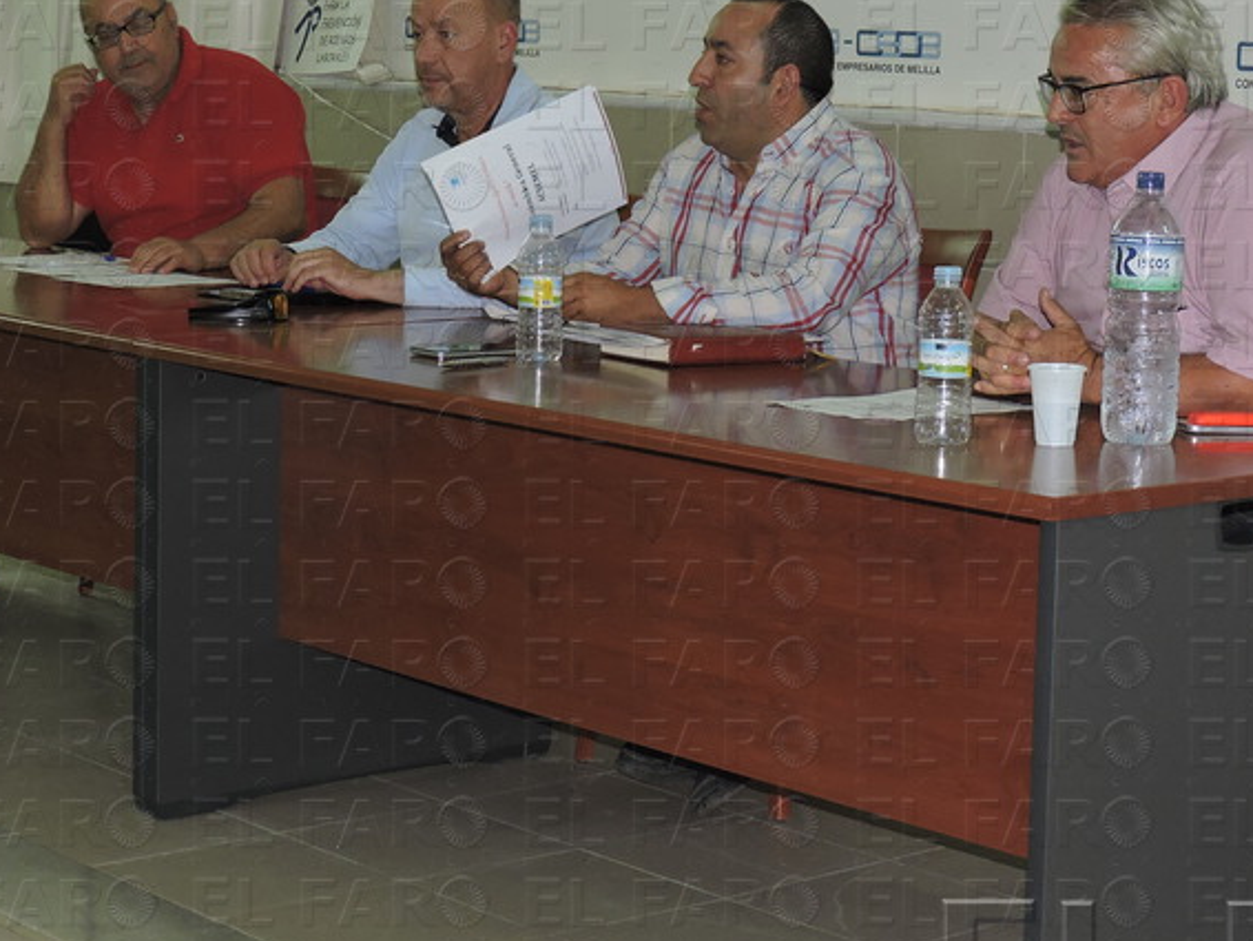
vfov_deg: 17.3
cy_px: 281
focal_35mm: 85
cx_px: 644
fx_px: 3078
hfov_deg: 23.0
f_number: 3.5
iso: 200
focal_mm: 8.4
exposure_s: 1/30
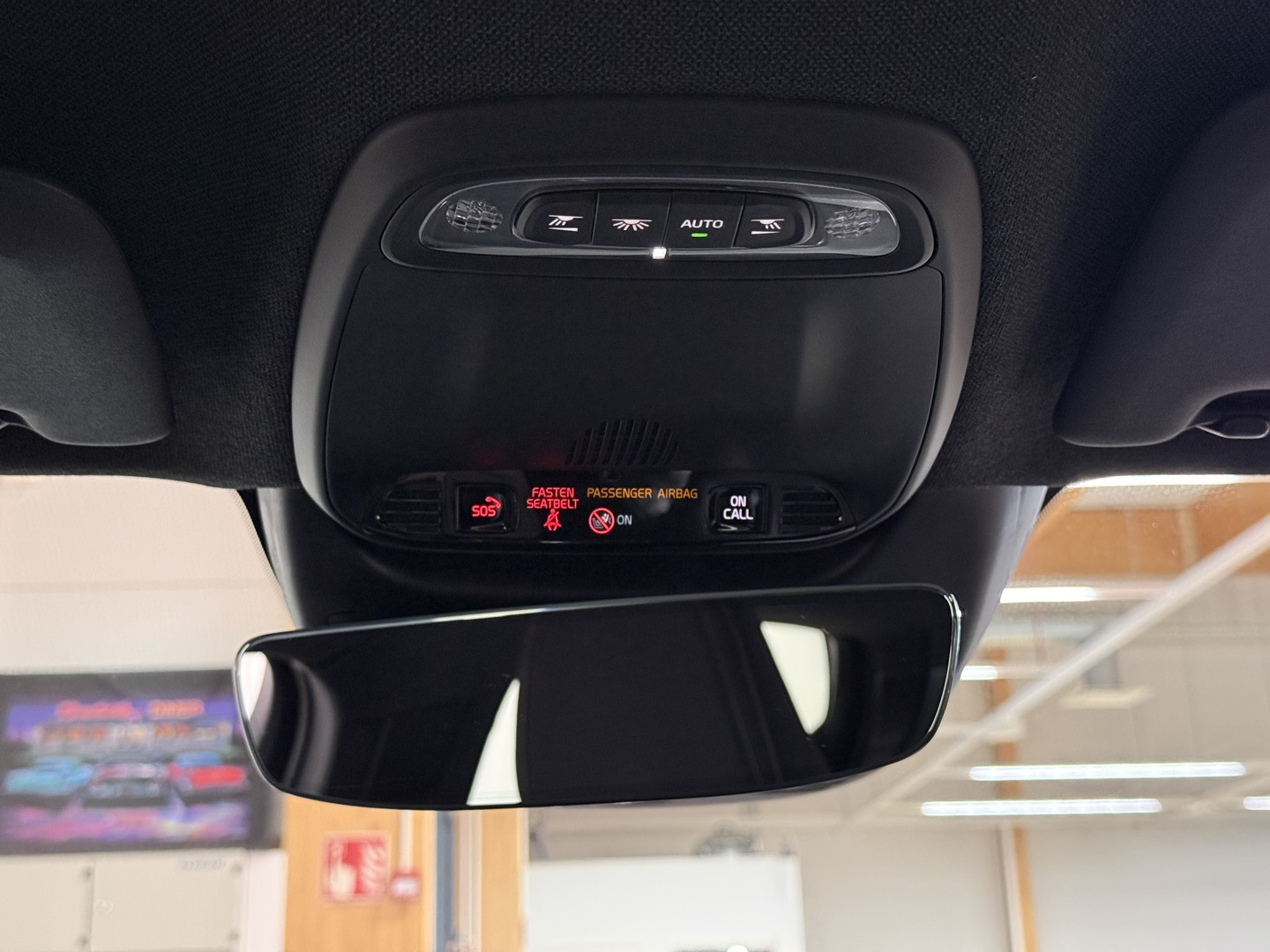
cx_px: 635
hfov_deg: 39.7
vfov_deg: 30.3
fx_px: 1761
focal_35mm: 48
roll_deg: +1.7
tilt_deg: +17.5
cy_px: 476
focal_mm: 6.76
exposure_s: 1/36
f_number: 1.78
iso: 500
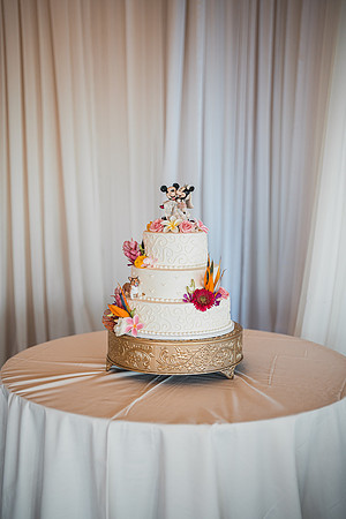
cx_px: 173
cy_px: 260
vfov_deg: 39.6
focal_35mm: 50
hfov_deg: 27.0
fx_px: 721
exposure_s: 1/1000
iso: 320
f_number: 1.6
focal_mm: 50
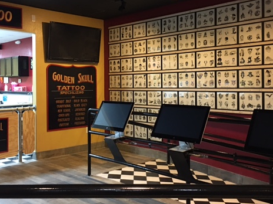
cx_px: 129
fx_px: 315
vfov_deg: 35.9
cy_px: 89
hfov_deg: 46.8
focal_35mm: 40
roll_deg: -0.2
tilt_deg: +0.8
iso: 64
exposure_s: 1/4
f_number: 2.2
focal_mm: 4.15
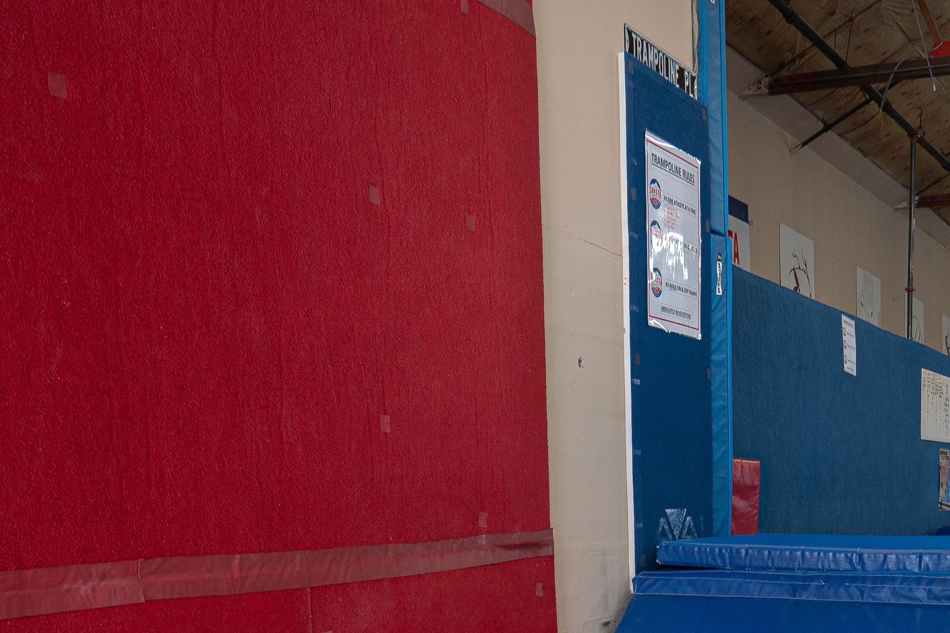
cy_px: 683
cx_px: 694
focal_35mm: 51
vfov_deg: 24.8
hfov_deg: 38.1
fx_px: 1346
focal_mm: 12
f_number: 3.5
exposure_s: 1/15
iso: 200
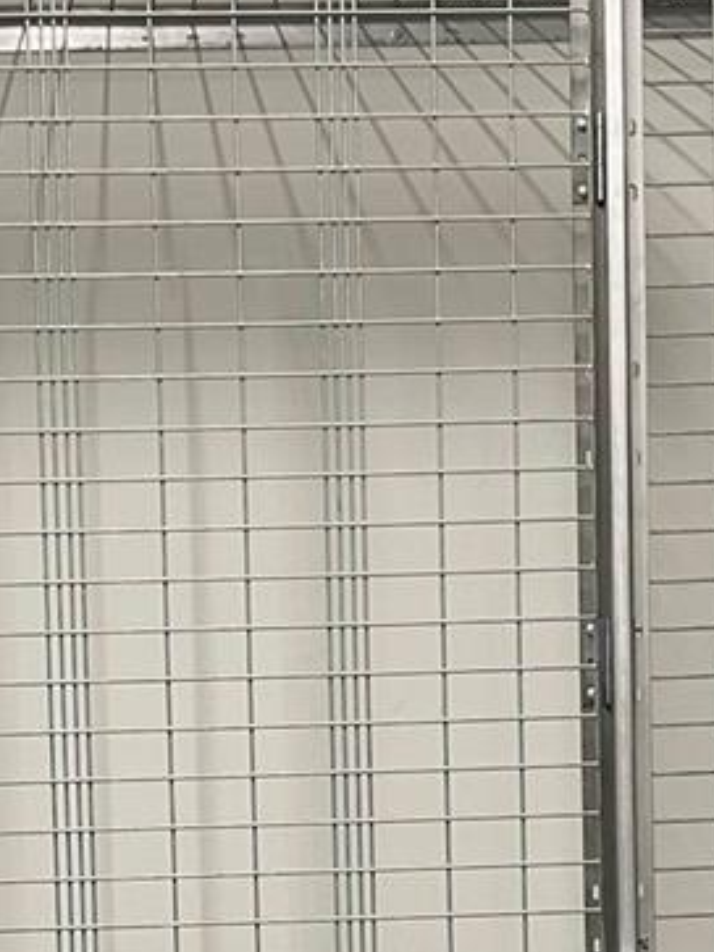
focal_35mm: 86
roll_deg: +2.7
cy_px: 931
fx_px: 2367
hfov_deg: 17.1
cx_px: 168
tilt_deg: -3.0
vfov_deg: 22.0
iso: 125
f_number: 1.6
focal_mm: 4.2
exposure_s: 1/60
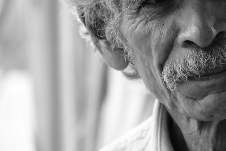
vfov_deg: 2.5
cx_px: 225
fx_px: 3461
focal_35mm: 551
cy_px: 18
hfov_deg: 3.7
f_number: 5.6
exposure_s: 1/80
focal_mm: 140
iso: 250
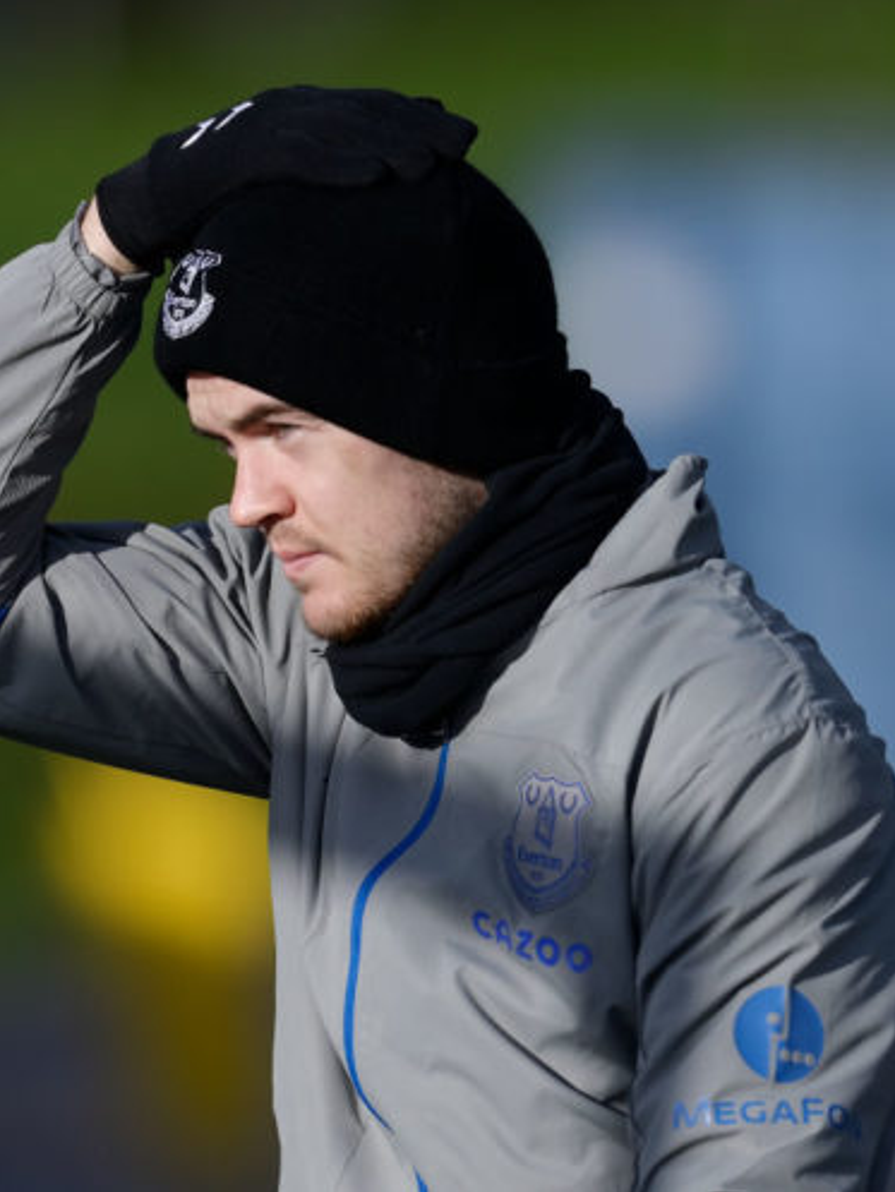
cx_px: 264
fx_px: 19986
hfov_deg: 2.6
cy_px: 595
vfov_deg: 3.4
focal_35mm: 580
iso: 400
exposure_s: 1/6400
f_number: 3.5
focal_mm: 400
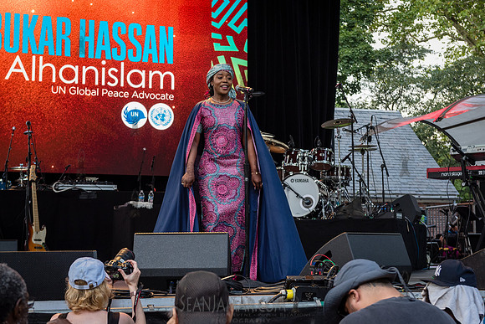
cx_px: 224
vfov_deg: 20.6
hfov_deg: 30.5
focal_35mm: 66
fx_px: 890
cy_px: 145
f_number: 4.5
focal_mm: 58
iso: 1000
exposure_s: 1/320
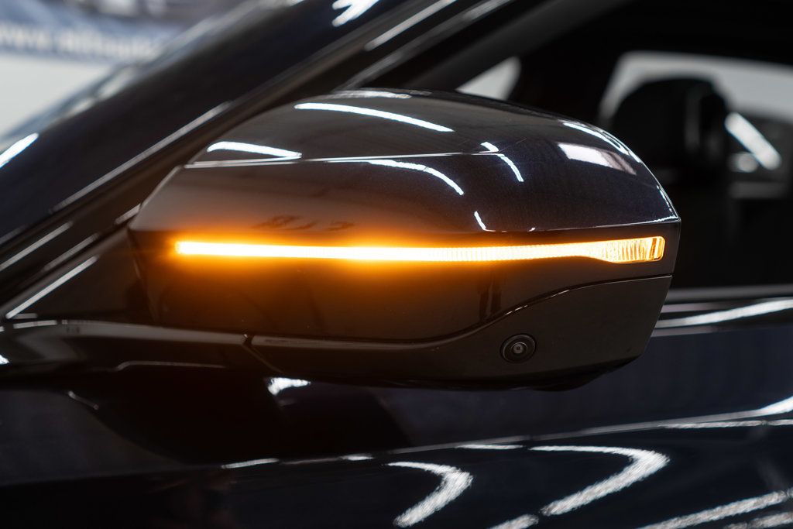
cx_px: 396
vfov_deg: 31.9
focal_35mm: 42
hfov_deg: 46.4
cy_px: 264
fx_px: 925
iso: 200
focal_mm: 28
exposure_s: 1/50
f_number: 3.2
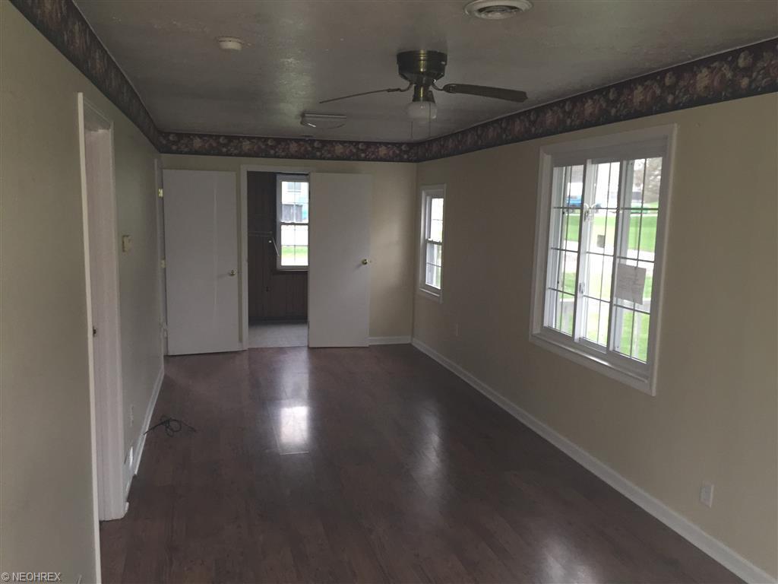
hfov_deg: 61.7
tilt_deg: -6.9
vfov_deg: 48.2
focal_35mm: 29
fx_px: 652
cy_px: 292
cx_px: 389
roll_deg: -0.1
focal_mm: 4.15
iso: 160
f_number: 2.2
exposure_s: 1/17
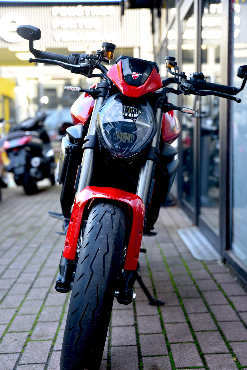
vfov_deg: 36.2
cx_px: 124
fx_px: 565
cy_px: 185
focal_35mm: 55
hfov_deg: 24.6
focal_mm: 55
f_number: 3.2
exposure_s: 1/60
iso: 200
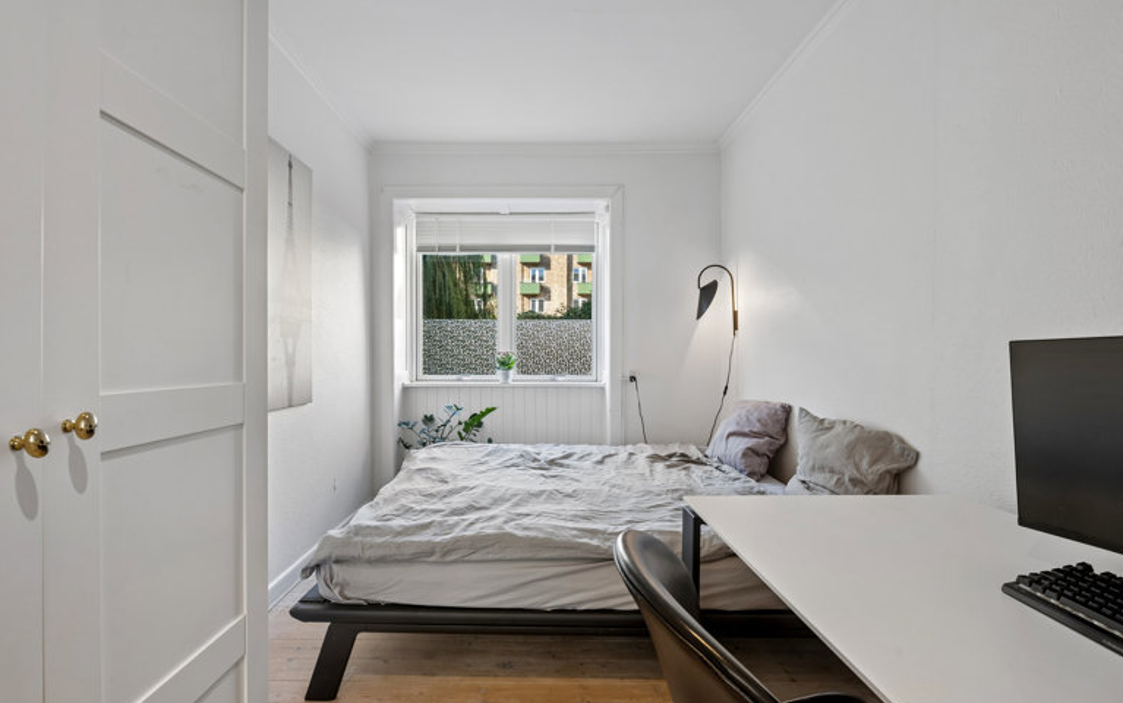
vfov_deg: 68.0
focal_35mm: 17
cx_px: 548
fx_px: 520
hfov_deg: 94.3
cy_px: 351
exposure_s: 1/10
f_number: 10
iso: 160
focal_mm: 16
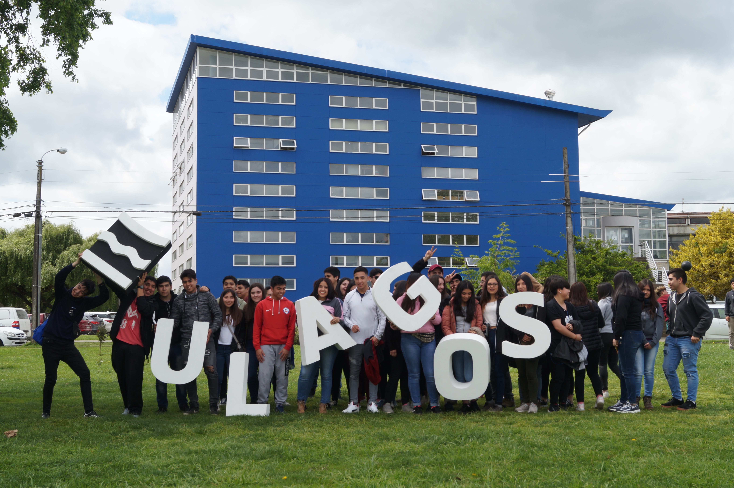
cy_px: 244
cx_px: 367
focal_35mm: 45
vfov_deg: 29.8
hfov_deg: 43.6
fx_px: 917
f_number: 11
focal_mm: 30
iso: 100
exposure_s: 1/100
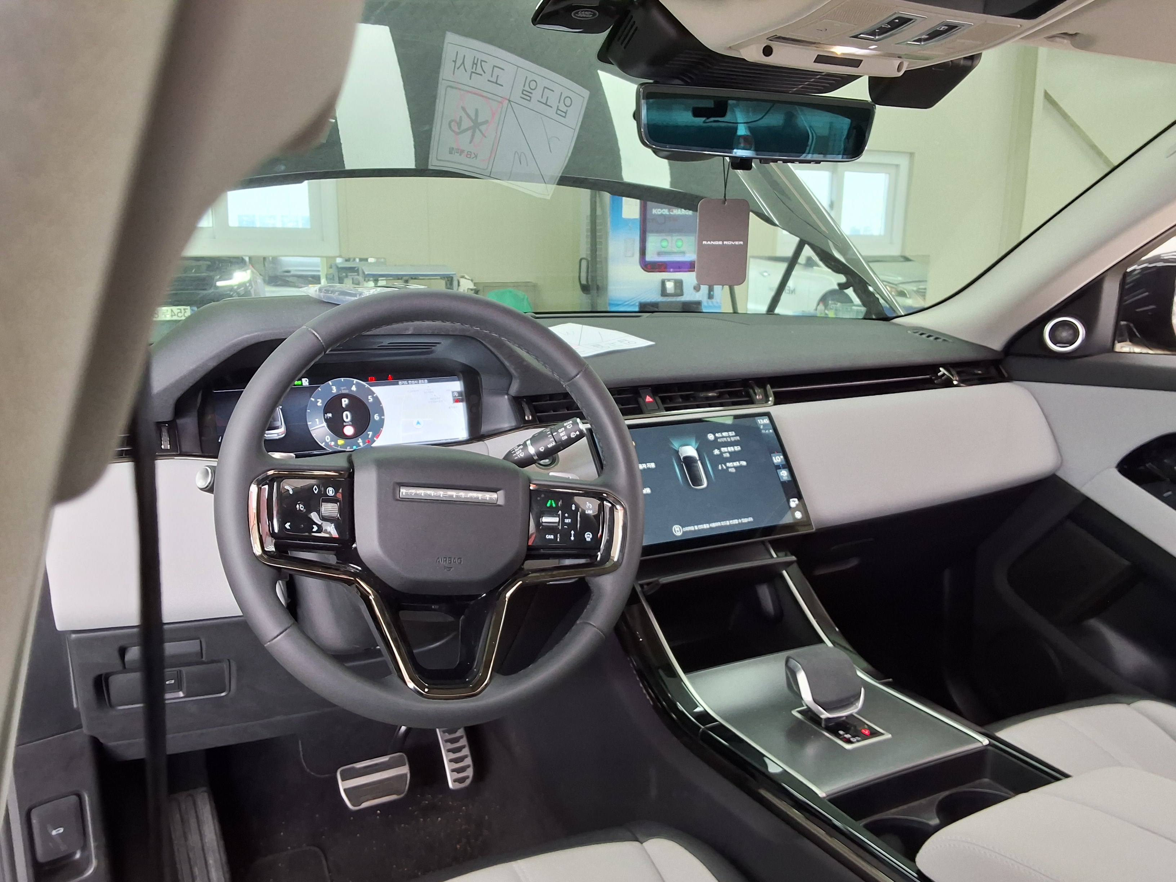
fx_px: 951
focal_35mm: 28
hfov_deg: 63.4
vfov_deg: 49.7
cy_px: 441
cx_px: 588
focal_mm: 2.91
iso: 80
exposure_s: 1/40
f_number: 1.9
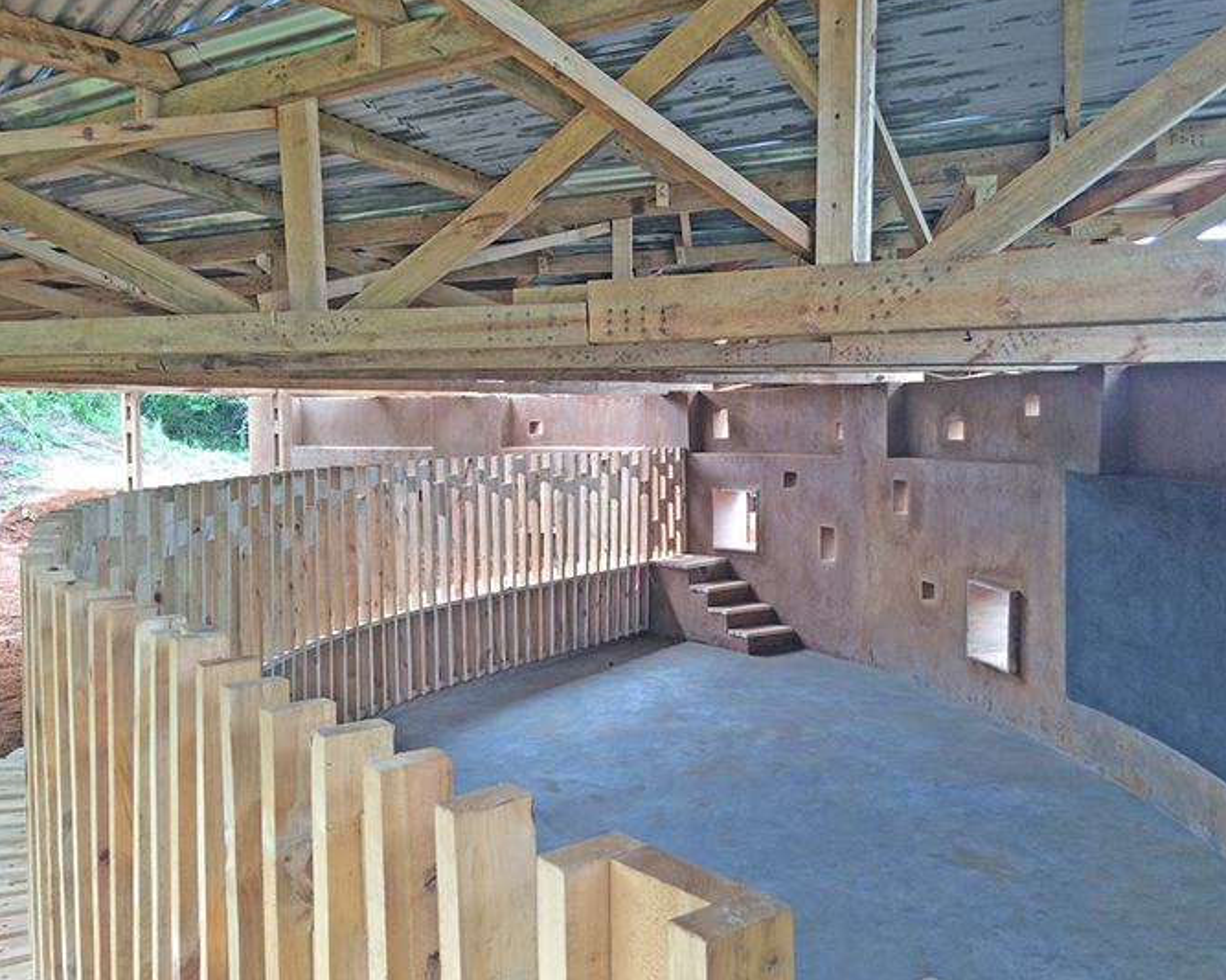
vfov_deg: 47.1
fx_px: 1124
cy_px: 485
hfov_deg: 57.1
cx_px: 667
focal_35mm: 31
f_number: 2.2
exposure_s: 1/100
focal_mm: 4.15
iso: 40
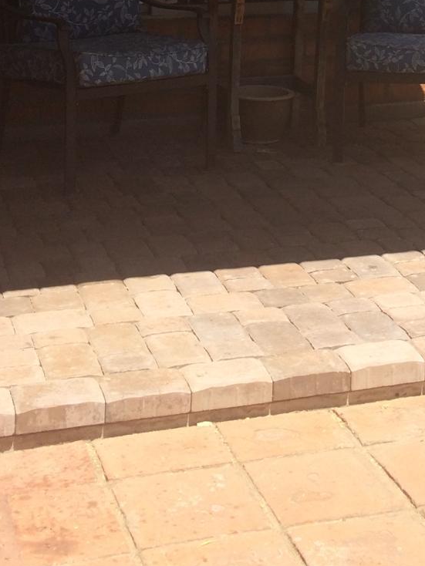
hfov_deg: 18.5
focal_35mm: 79
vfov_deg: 22.0
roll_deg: +0.6
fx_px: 1292
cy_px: -190
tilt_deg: -0.5
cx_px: 331
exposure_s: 1/1325
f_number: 2.2
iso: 32
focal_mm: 4.15
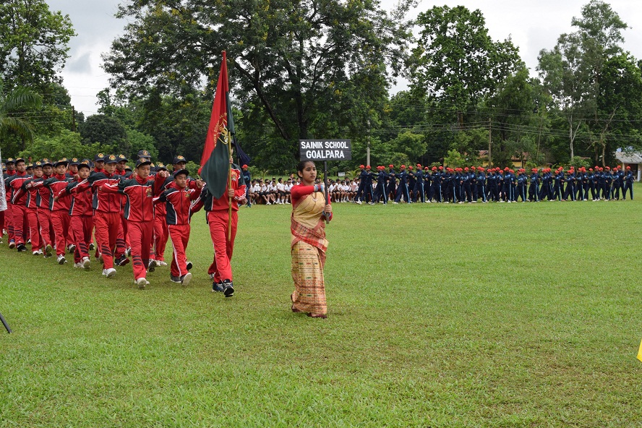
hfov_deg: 37.9
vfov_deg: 25.8
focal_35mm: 52
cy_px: 214
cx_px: 321
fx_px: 936
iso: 400
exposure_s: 1/200
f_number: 10
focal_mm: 35
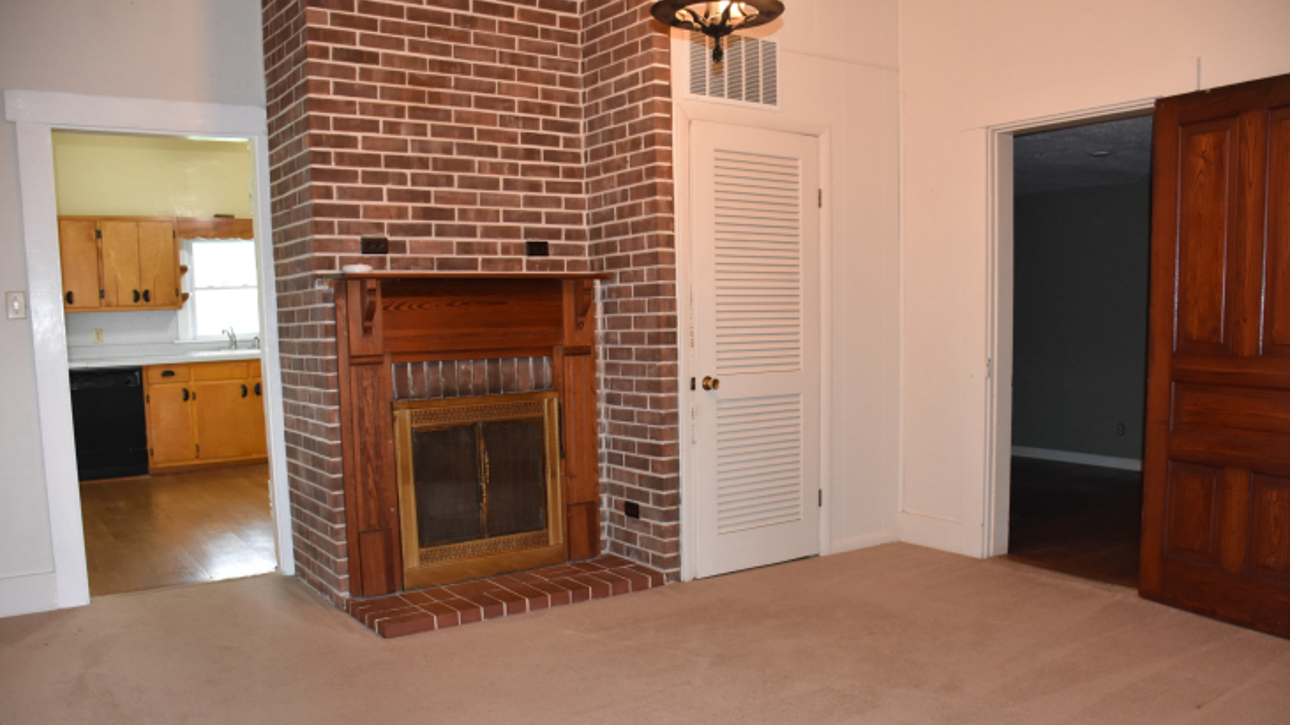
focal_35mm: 29
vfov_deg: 40.0
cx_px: 658
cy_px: 425
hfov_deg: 66.1
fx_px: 992
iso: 1250
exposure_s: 1/60
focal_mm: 18
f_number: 3.5
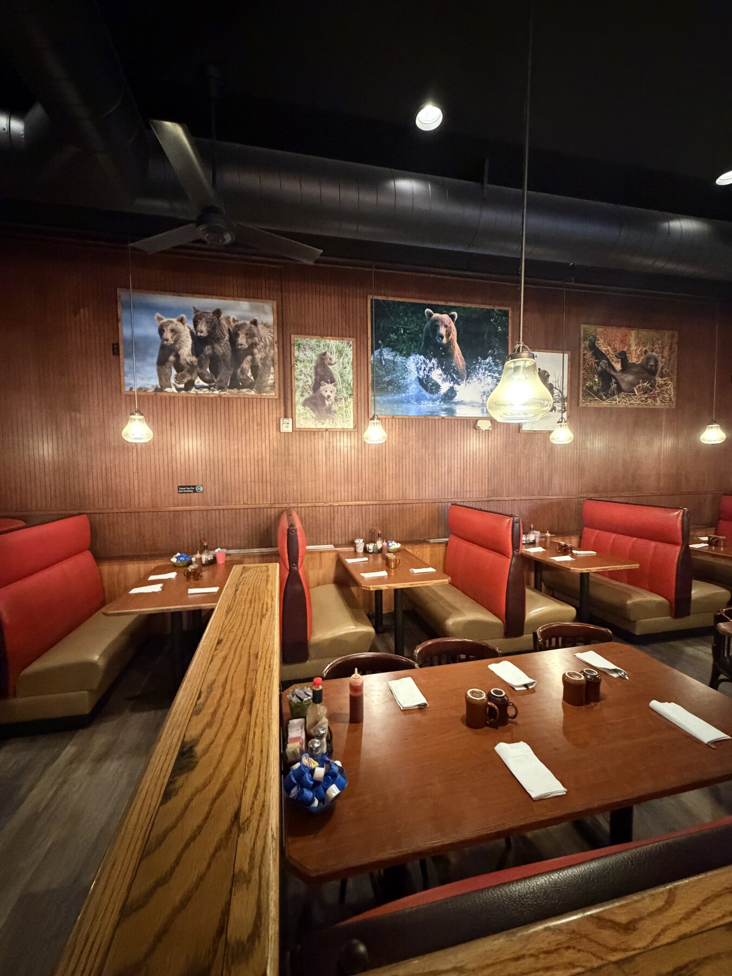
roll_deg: +2.8
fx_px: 395
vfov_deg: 102.1
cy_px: 488
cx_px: 366
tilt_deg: -2.7
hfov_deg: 85.7
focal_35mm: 14
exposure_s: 1/40
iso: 1250
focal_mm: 2.22
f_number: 2.2
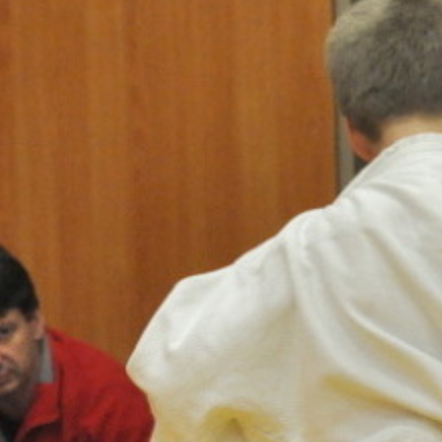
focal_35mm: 409
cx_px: 610
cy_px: 549
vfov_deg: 4.3
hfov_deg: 4.3
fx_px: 5908
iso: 1600
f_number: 4
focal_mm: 70
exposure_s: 1/250
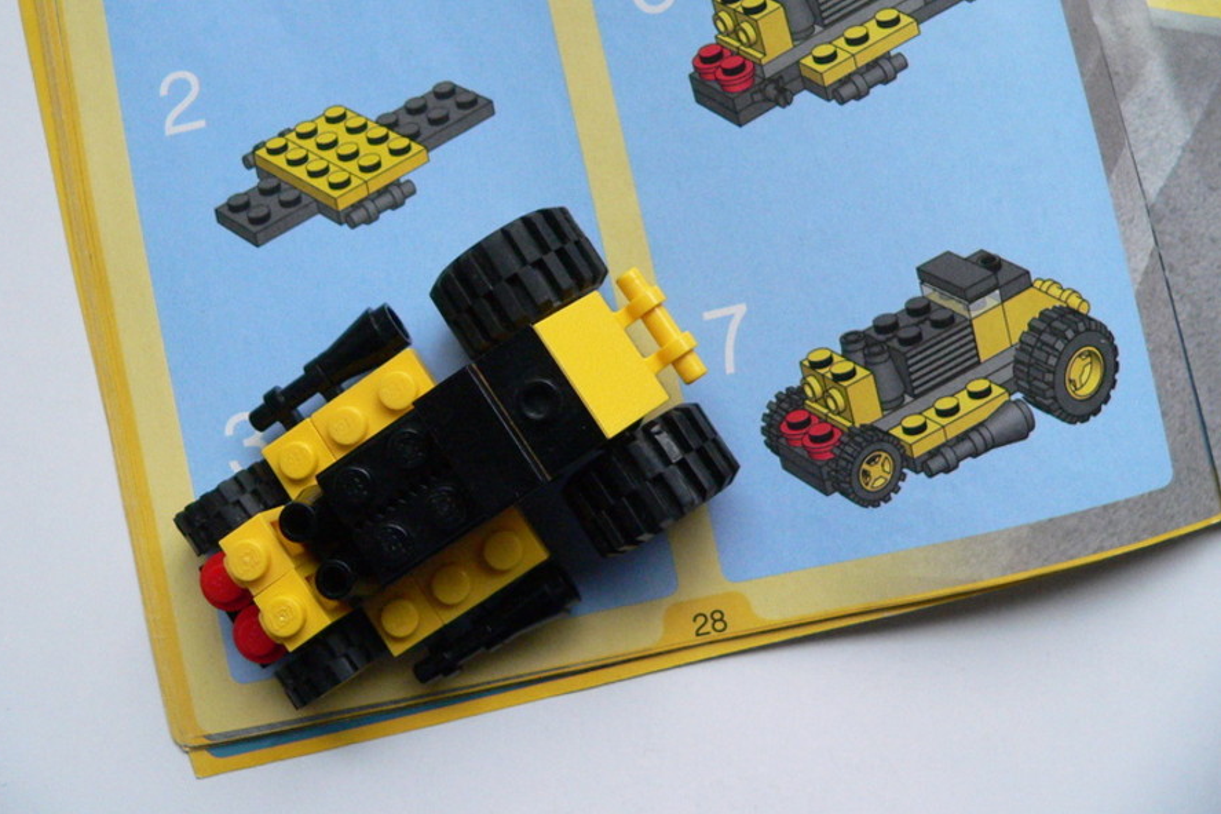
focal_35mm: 38
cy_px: 366
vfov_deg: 35.0
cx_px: 604
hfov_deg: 50.7
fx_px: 1289
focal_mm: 6
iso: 400
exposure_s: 1/100
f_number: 2.8
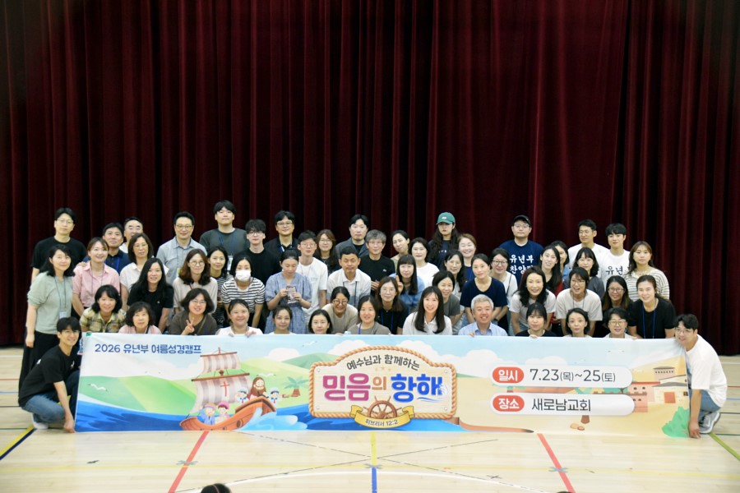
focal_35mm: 69
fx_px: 1418
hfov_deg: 29.2
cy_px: 246
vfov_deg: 19.7
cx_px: 370
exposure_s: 1/60
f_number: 4.8
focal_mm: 46
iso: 1800
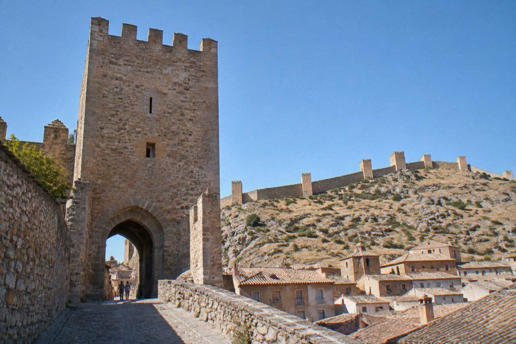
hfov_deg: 73.8
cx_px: 258
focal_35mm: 24
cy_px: 172
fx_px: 344
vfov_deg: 53.1
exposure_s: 1/125
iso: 200
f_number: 10
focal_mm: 24
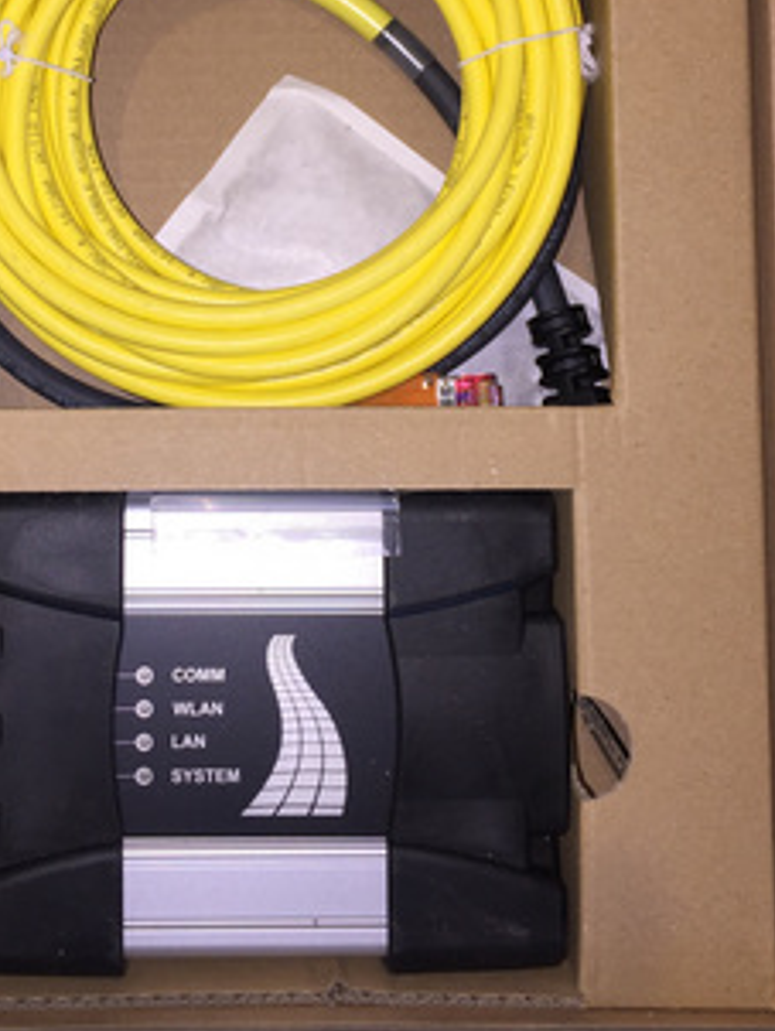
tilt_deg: -82.6
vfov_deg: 38.6
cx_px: 224
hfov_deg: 30.0
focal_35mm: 48
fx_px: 1431
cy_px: 256
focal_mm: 4.15
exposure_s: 1/53
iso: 32
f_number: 2.2
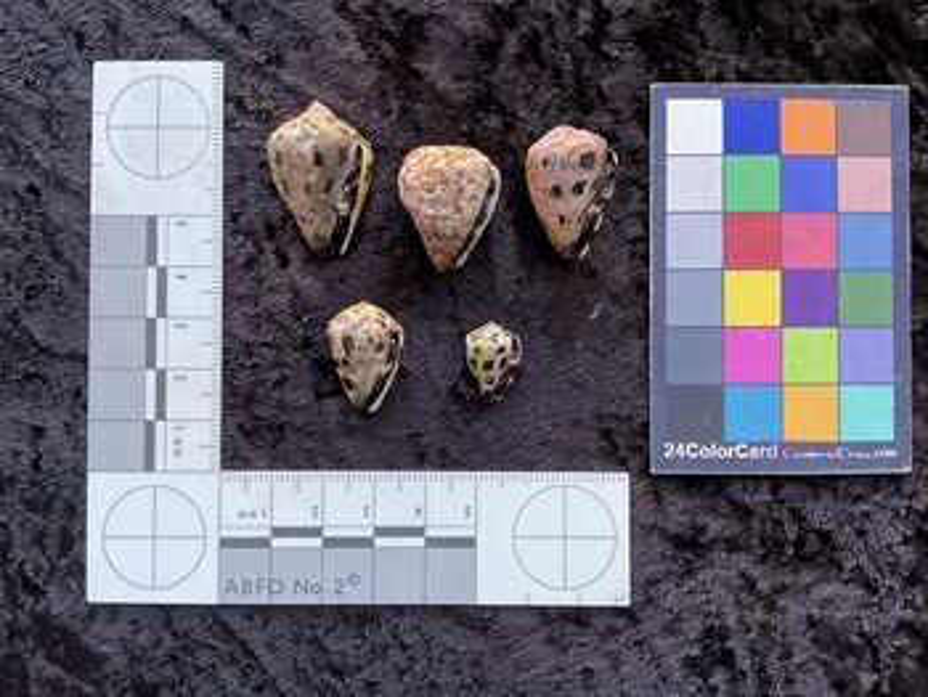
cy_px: 348
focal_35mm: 29
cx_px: 464
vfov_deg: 48.3
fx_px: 778
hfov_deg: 61.6
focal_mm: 3
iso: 50
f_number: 1.8
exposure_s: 1/120
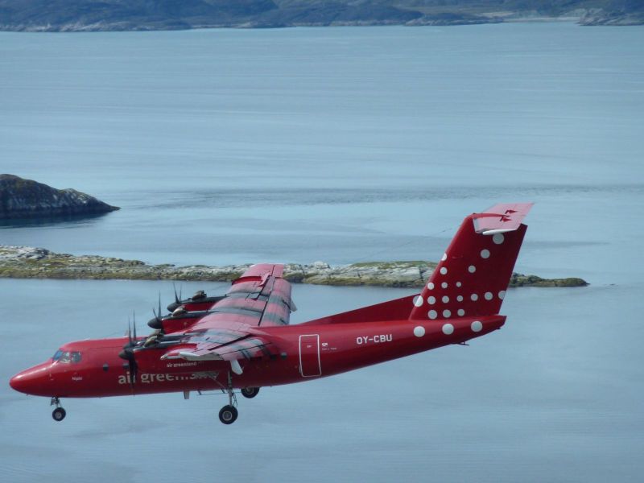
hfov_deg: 6.6
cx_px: 322
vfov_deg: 5.0
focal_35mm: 300
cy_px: 242
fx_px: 5581
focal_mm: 49.2
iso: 160
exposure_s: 1/1000
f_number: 5.6
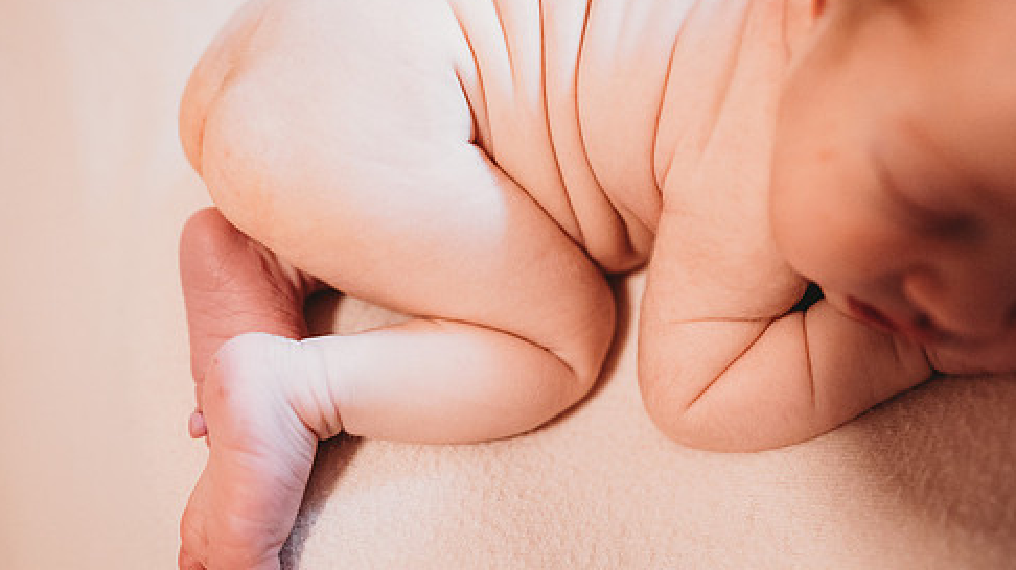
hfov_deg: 64.3
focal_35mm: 30
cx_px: 529
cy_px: 239
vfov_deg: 38.8
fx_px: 808
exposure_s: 1/160
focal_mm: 24
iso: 2500
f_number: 2.2
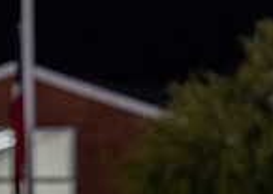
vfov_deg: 1.8
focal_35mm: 808
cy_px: 407
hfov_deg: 2.5
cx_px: 79
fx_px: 6253
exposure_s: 1/1000
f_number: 1.8
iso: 1600
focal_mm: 135
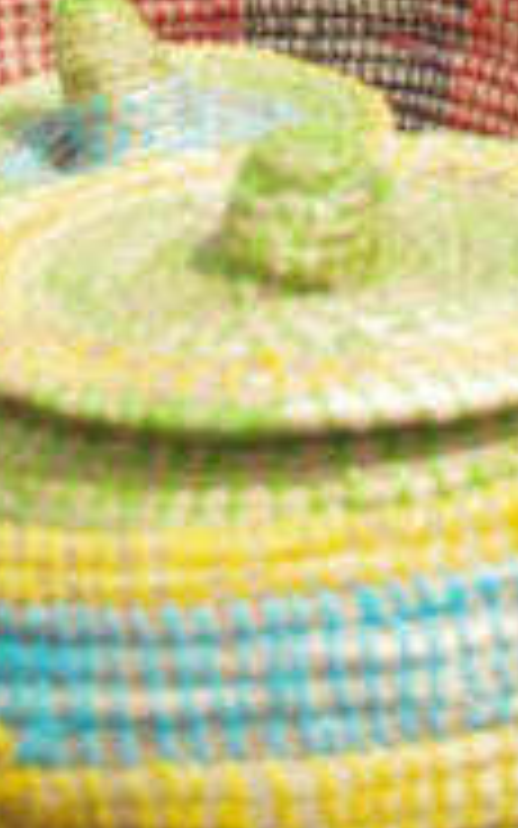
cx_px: 750
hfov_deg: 6.9
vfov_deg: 10.4
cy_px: -806
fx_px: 4224
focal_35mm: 187
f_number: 5.6
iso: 640
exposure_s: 1/1000
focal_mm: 22
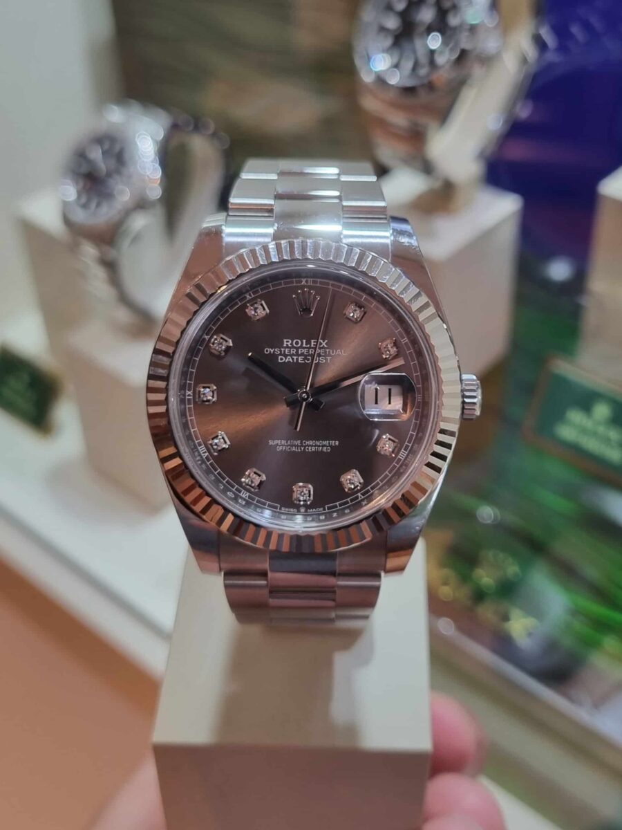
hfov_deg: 53.1
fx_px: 623
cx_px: 311
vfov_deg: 67.3
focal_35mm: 26
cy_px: 415
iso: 80
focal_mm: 5.4
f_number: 1.8
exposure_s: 1/100
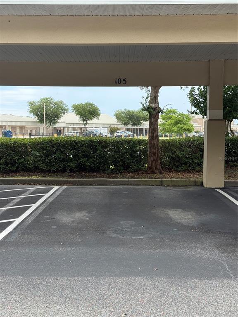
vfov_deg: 39.7
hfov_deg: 30.3
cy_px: 158
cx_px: 119
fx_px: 440
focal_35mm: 48
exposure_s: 1/1185
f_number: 1.78
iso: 100
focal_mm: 6.76
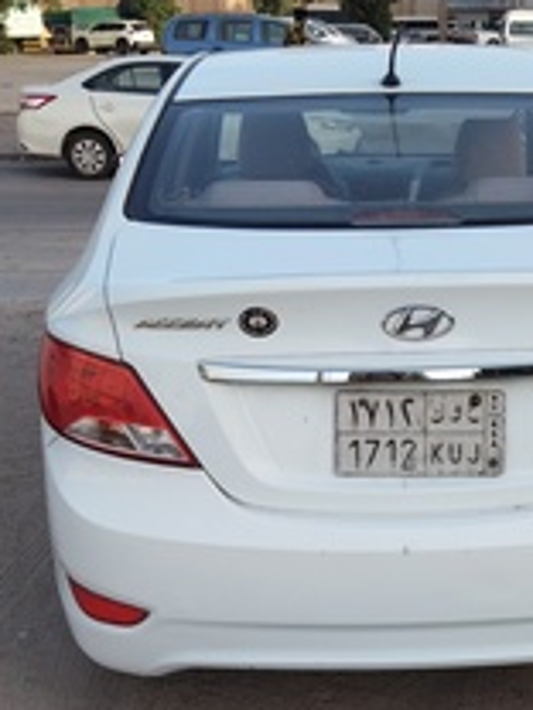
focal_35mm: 57
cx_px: 408
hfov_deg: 25.3
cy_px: 548
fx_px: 1170
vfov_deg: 33.0
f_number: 1.8
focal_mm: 4.15
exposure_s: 1/365
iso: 100
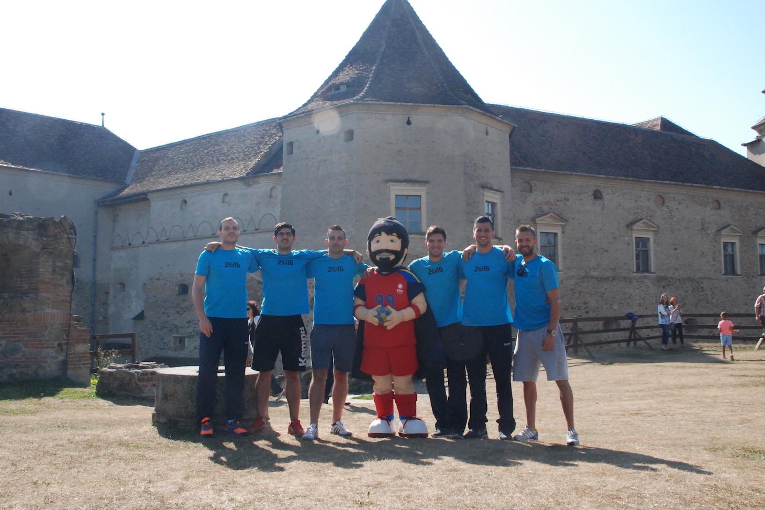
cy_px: 249
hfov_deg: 51.9
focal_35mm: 37
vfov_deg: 35.9
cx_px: 385
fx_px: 786
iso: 1000
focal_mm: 24
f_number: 11
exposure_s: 1/500
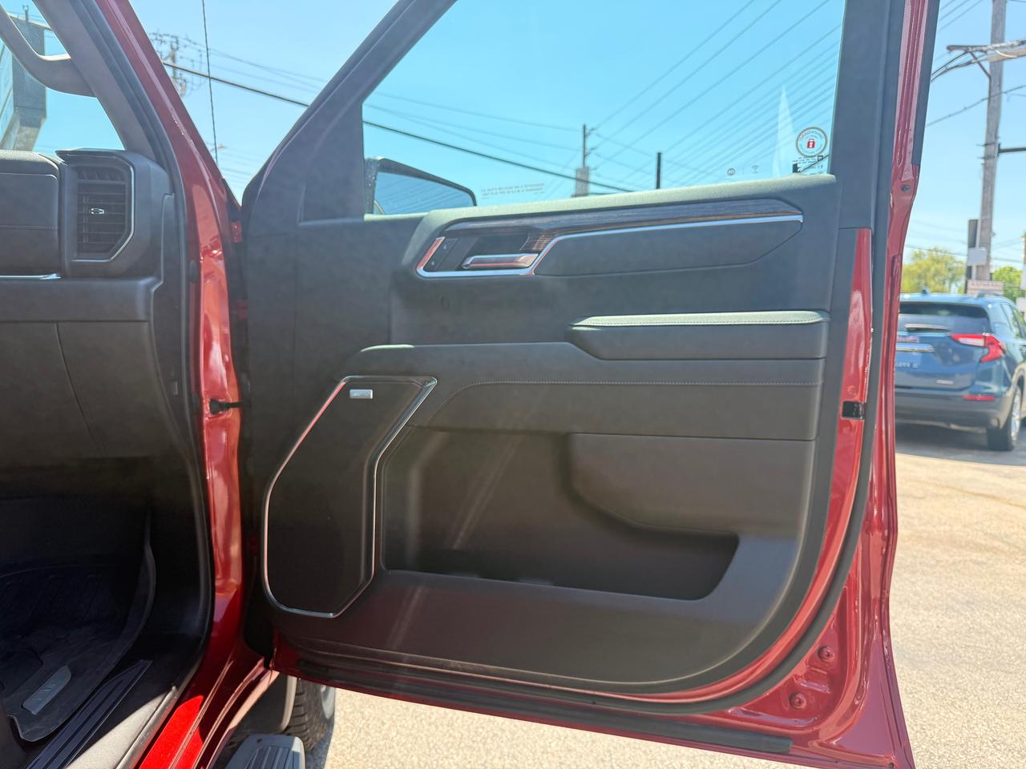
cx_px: 513
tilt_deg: -4.4
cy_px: 384
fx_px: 711
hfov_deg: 71.6
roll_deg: -1.2
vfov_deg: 56.8
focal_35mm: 24
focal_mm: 6.76
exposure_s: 1/1361
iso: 100
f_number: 1.78
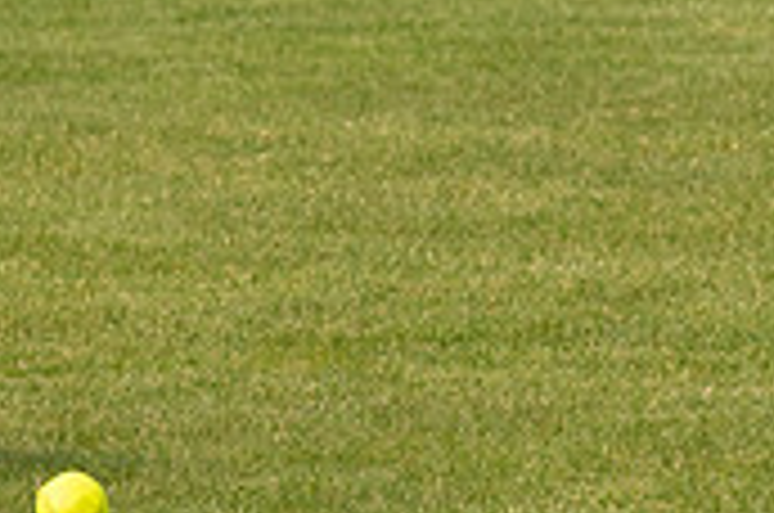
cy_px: 284
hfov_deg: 2.3
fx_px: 19550
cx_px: -432
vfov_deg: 1.5
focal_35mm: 911
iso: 320
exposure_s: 1/1600
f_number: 5.6
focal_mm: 180
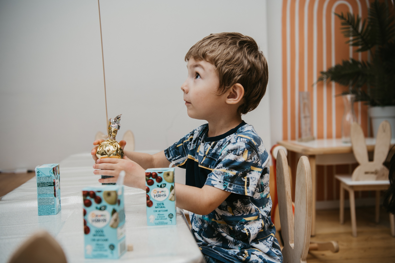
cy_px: 132
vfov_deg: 31.9
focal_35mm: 42
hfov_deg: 46.4
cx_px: 198
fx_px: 461
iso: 125
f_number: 3.5
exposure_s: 1/160
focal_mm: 42
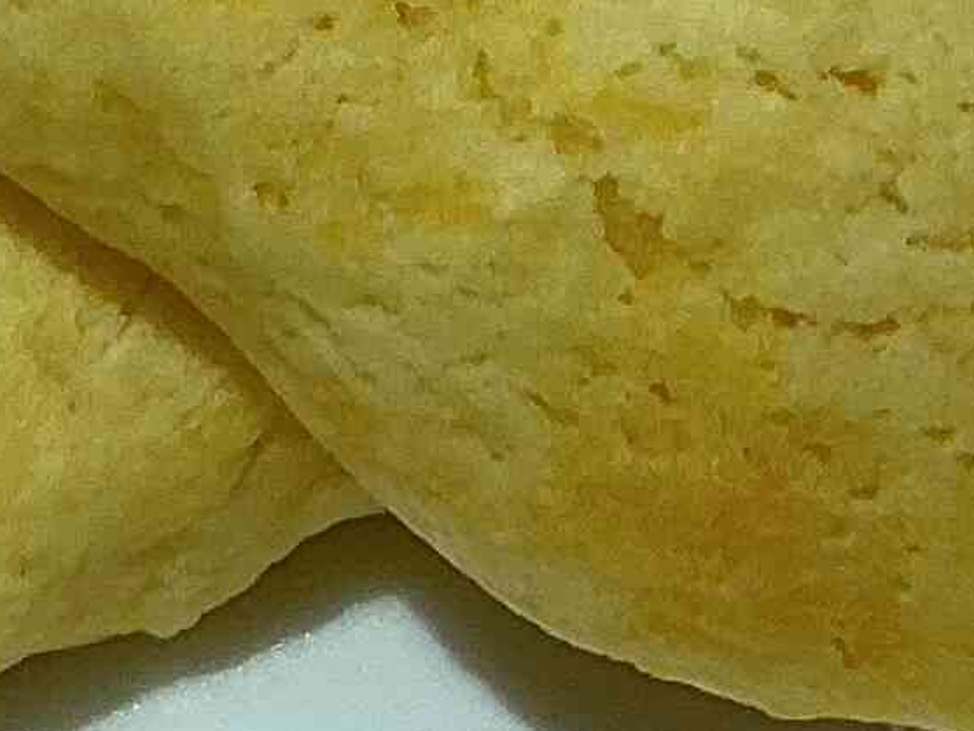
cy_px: 112
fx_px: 5910
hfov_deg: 9.4
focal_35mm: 210
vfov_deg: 7.1
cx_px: 733
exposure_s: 1/120
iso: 64
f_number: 1.8
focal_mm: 3
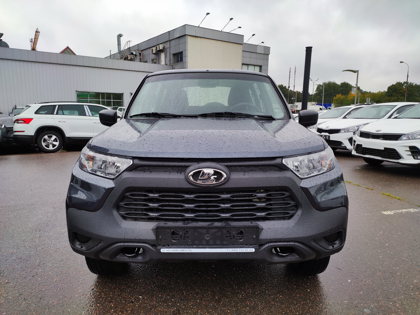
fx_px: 206
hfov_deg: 91.1
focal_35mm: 17
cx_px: 210
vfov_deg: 74.6
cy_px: 158
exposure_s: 1/100
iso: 50
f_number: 1.79
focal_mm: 4.74
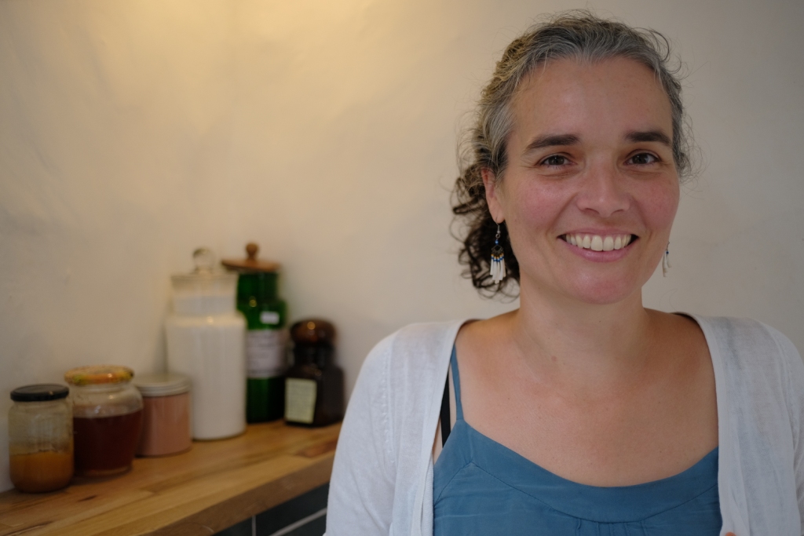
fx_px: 916
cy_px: 268
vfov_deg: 32.6
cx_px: 402
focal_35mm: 41
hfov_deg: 47.4
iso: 400
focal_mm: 27
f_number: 2
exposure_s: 1/210
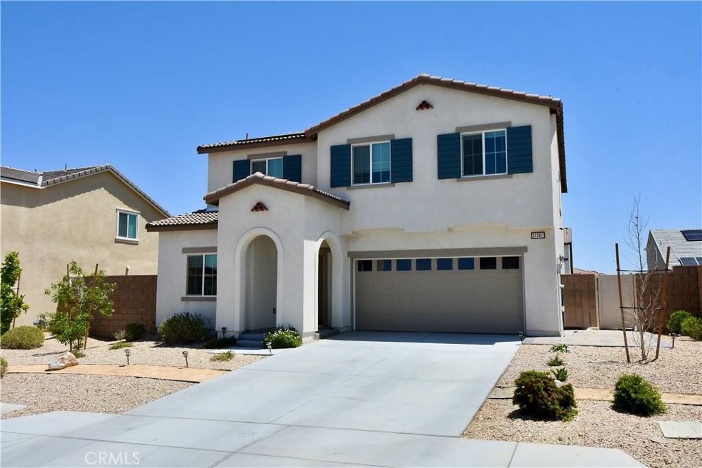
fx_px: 556
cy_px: 234
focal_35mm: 28
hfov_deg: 64.5
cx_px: 351
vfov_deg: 45.7
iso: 220
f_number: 20
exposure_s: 1/200
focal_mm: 19
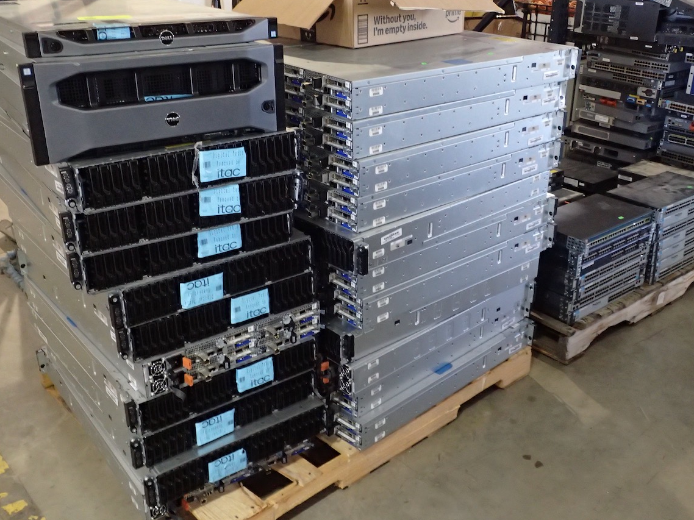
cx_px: 360
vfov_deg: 39.6
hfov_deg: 51.4
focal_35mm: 36
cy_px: 265
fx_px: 722
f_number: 3.2
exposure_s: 1/30
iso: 800
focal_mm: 5.87
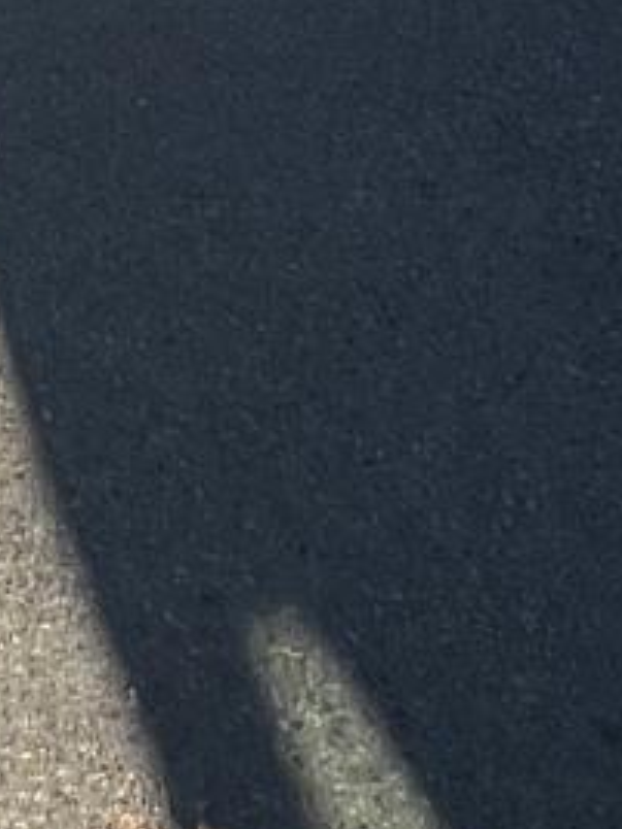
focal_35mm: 93
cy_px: -1451
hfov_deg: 14.1
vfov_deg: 12.6
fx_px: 2228
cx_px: -489
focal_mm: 1.57
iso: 32
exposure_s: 1/2222
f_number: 1.8
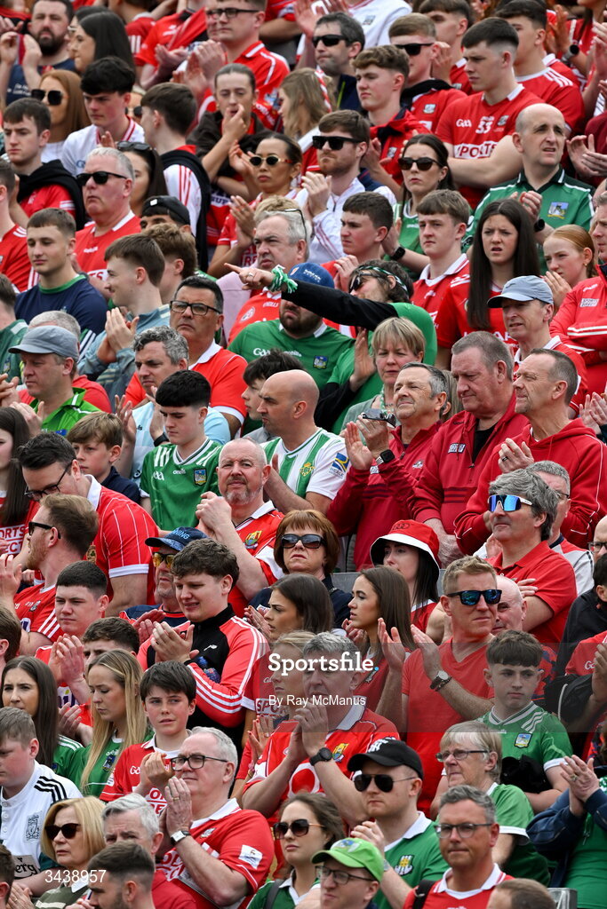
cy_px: 454
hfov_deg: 2.3
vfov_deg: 3.4
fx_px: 15169
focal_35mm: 600
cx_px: 304
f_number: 7.1
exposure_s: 1/1250
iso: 500
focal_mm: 600
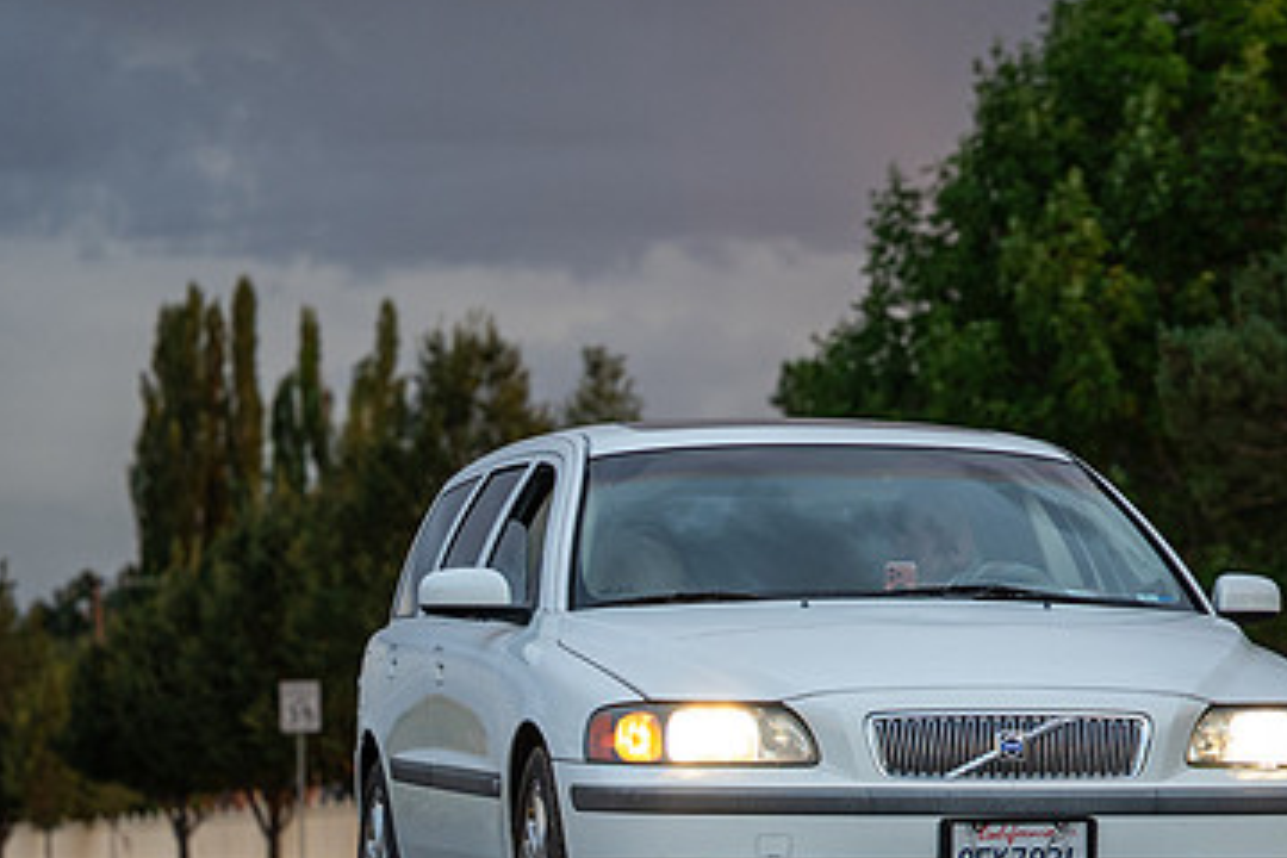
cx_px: 1257
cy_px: 505
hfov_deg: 9.6
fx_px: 7650
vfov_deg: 6.4
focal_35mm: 214
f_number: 2.8
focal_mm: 81
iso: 320
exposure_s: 1/400
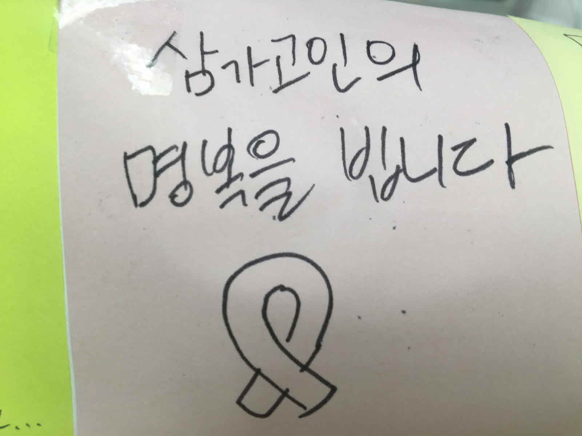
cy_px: 218
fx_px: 488
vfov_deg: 48.2
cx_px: 291
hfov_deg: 61.7
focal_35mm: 29
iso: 25
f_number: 2.2
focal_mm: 4.15
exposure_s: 1/60
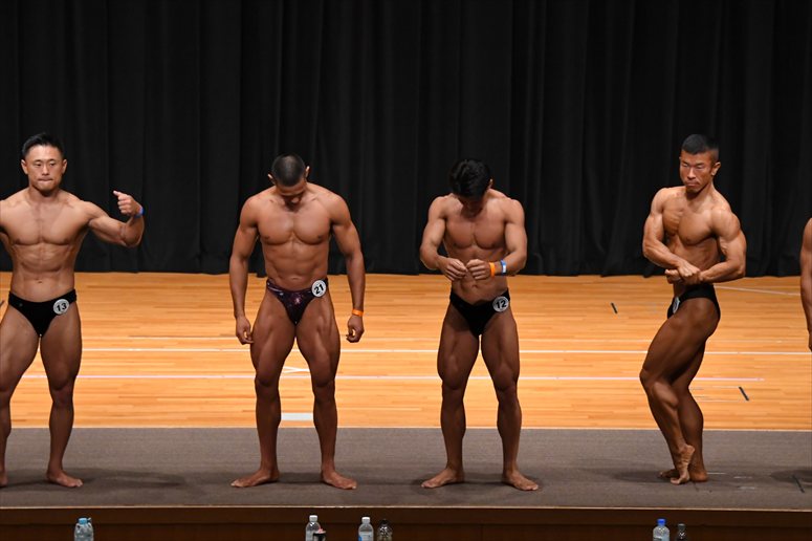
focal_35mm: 174
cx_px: 406
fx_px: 3923
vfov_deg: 7.9
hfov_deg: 11.8
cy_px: 270
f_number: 5.6
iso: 4000
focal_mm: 116
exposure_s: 1/400
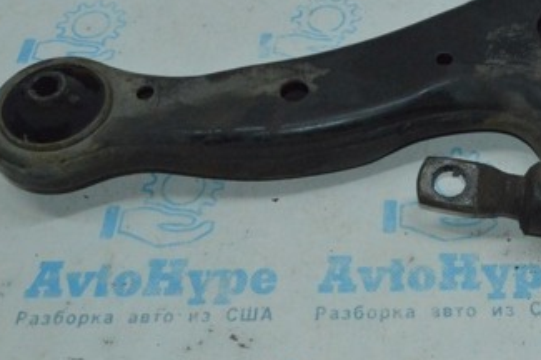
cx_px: 418
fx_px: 976
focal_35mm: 65
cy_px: 34
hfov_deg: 30.4
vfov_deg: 20.4
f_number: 16
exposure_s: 1/200
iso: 4500
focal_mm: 22
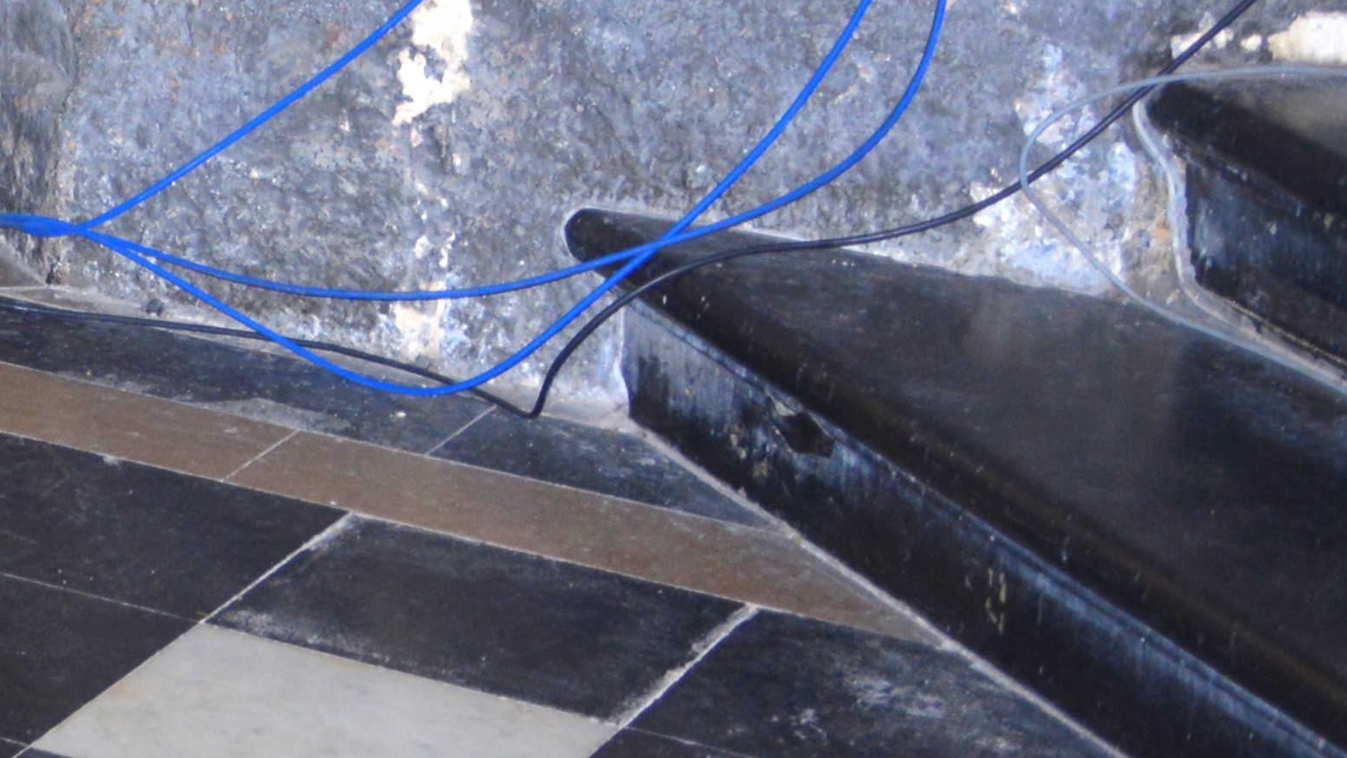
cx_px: -1234
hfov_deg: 12.7
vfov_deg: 7.7
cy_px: -737
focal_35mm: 151
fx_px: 5394
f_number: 4
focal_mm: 25
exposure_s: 1/60
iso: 500
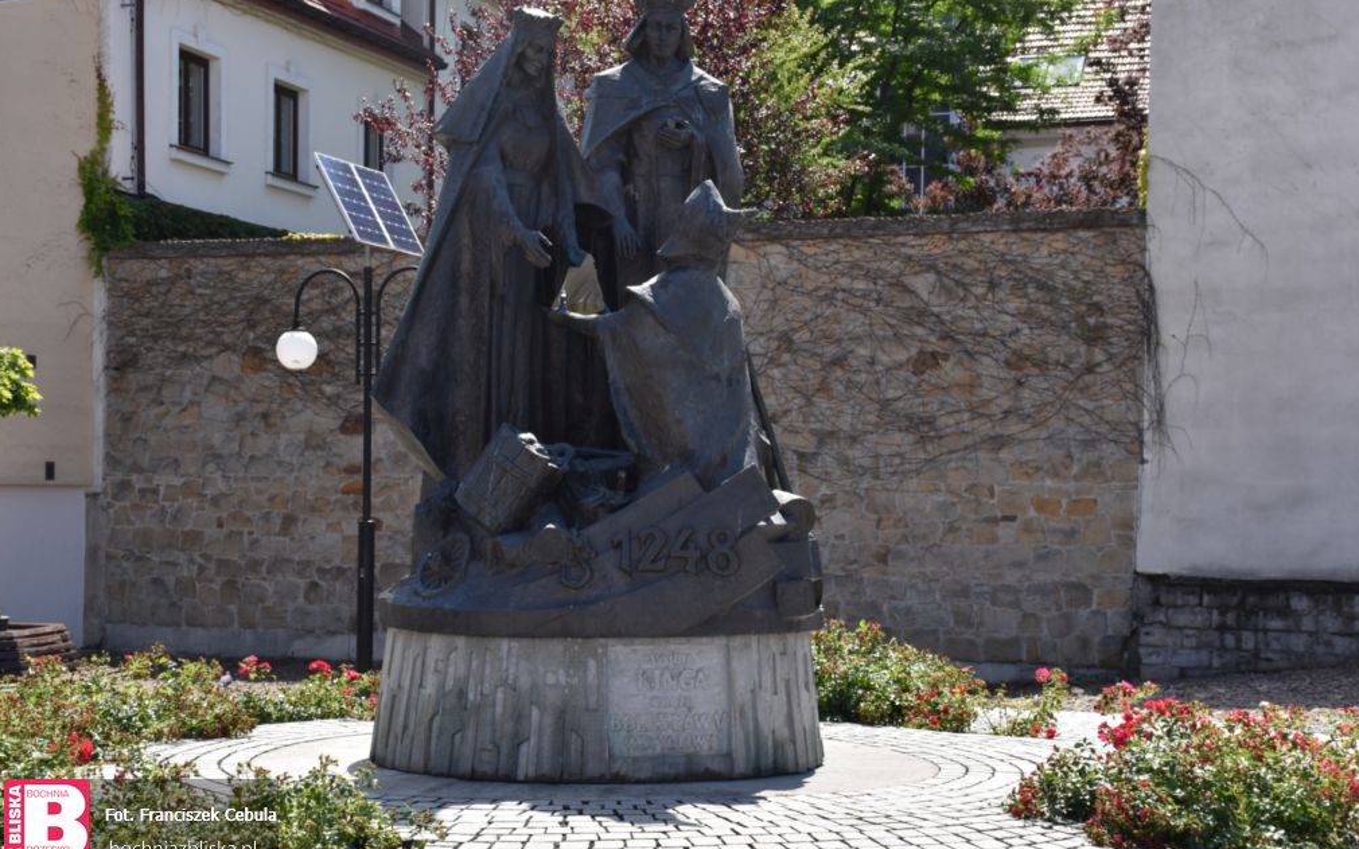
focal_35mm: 62
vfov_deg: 21.0
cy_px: 418
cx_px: 680
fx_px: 2296
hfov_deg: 33.0
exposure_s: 1/320
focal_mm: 40
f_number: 9
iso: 200
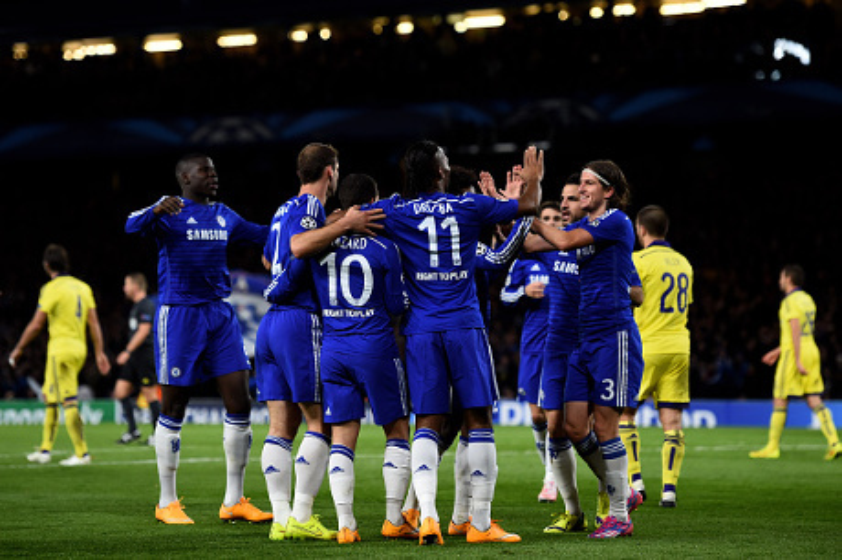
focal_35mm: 150
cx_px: 421
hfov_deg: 13.7
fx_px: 3506
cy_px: 280
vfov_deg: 9.1
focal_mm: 150
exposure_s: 1/1000
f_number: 3.2
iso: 1600
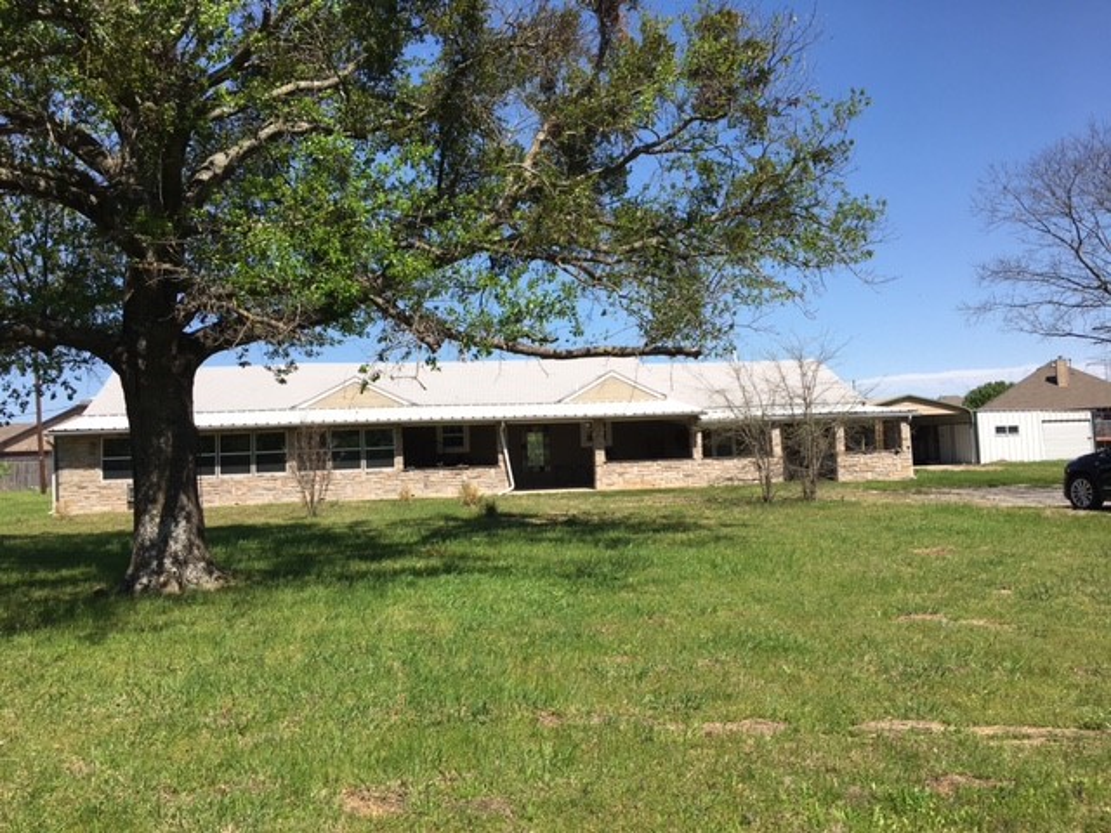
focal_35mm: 29
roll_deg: +1.7
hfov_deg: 61.7
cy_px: 416
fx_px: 931
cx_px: 556
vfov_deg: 48.2
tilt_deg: +5.7
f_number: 2.2
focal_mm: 4.15
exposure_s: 1/1923
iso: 25
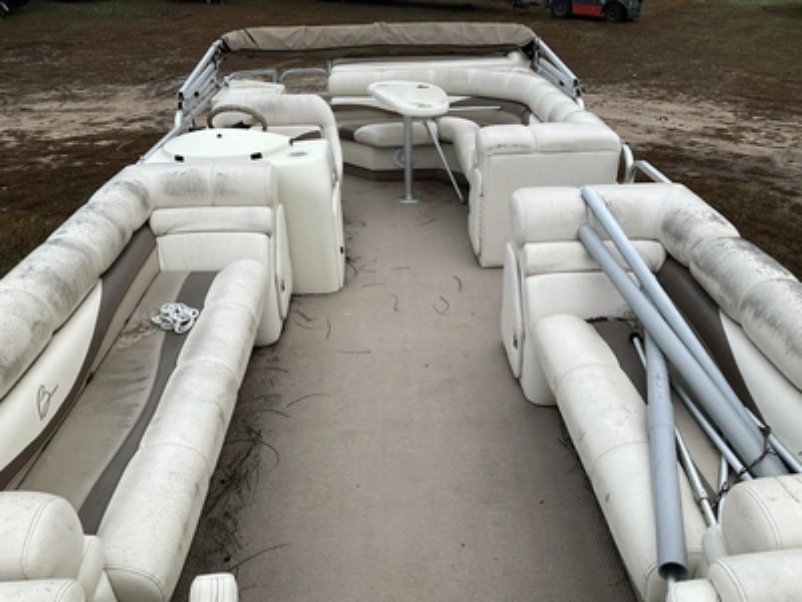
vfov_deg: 48.2
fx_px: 672
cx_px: 401
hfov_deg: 61.7
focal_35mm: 29
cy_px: 301
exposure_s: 1/188
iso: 20
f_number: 1.8
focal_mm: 3
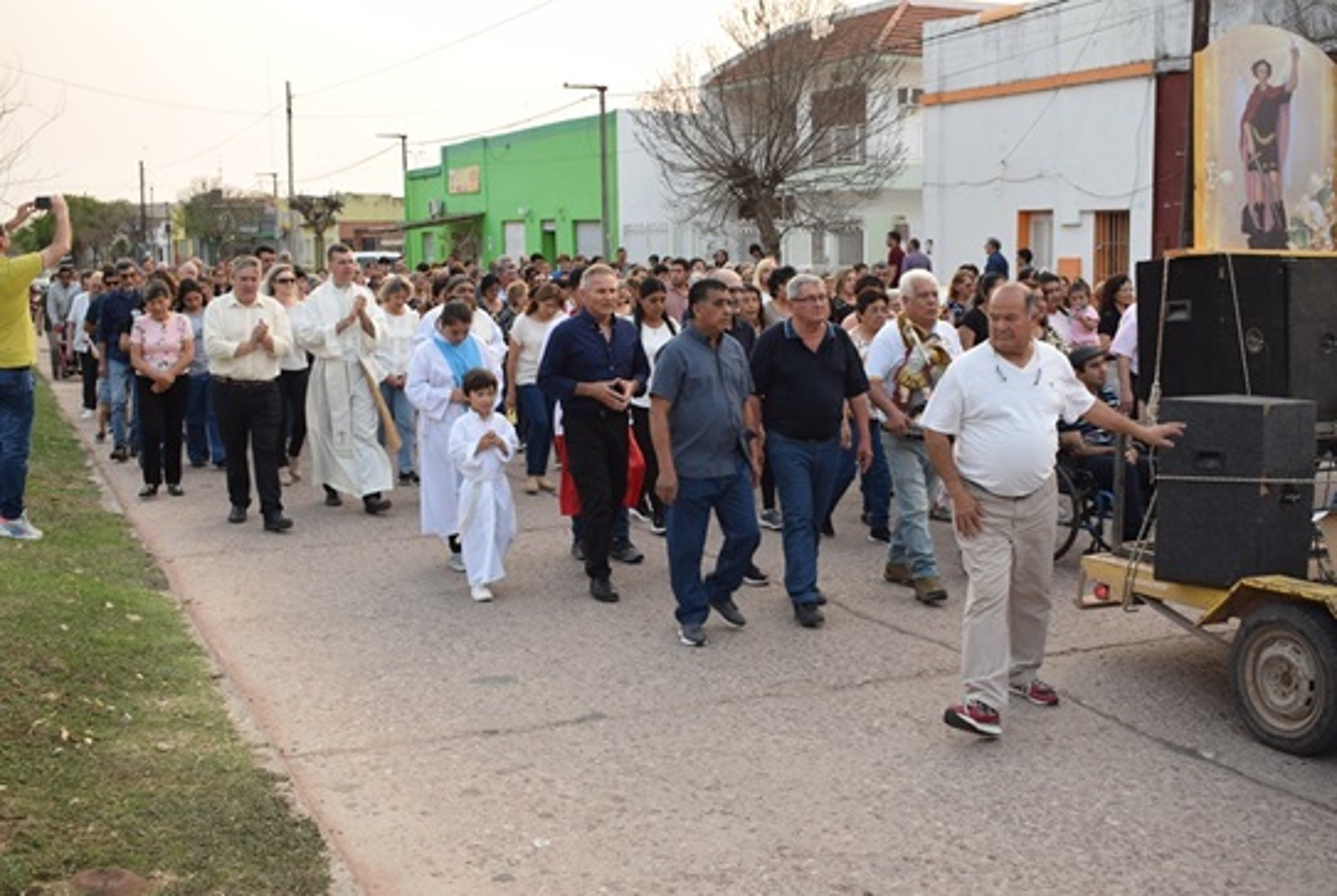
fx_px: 1506
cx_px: 668
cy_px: 448
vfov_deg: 33.1
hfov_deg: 47.9
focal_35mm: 40
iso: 400
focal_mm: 27
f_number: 5.6
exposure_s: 1/125
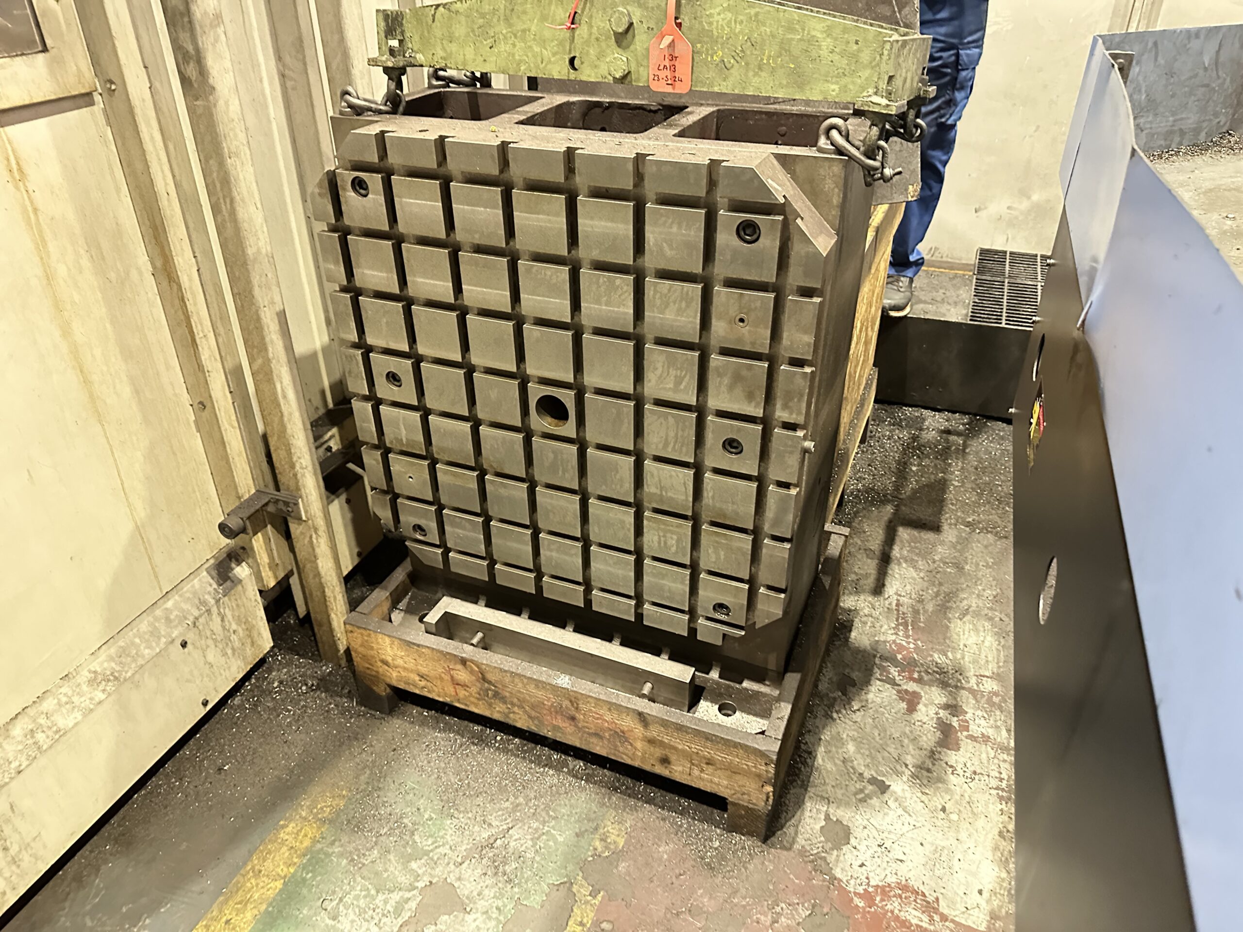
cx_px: 622
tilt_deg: -32.1
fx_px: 862
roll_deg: +0.5
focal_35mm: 24
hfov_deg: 71.6
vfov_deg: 56.8
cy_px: 466
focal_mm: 6.86
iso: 1250
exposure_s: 1/25
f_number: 1.78
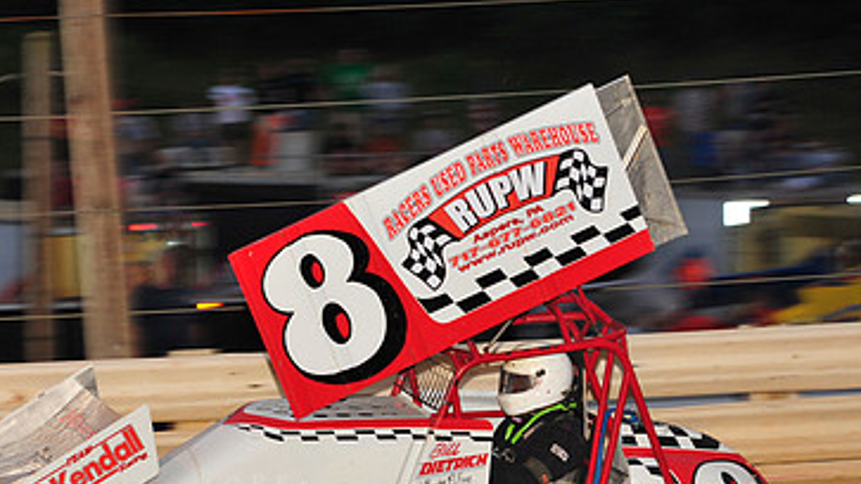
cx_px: 259
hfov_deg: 7.6
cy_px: 399
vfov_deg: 4.3
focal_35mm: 284
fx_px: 6482
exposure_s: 1/320
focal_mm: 170
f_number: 6.3
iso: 1000
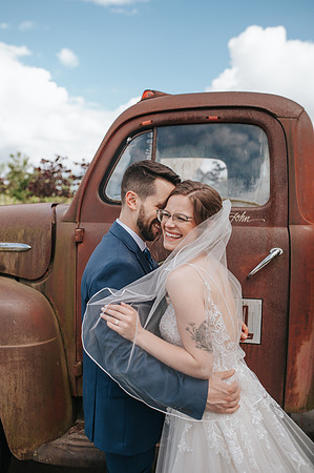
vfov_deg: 54.5
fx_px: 459
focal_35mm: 35
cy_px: 236
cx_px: 157
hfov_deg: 37.8
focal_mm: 35
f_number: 2.8
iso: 400
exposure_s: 1/3200
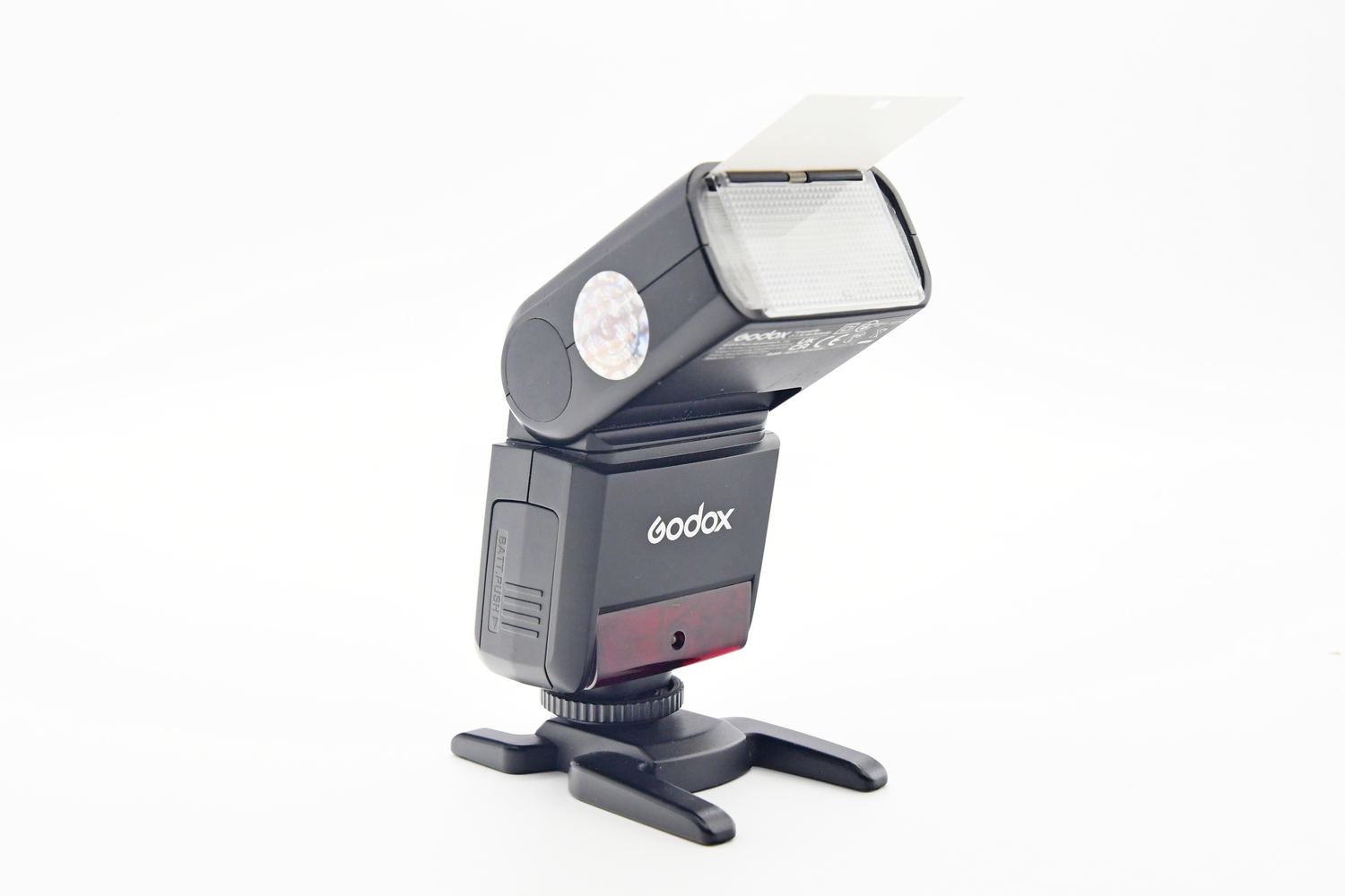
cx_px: 672
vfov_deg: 23.8
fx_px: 2129
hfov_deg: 35.1
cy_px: 448
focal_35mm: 57
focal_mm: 38
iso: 1250
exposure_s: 1/125
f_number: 8
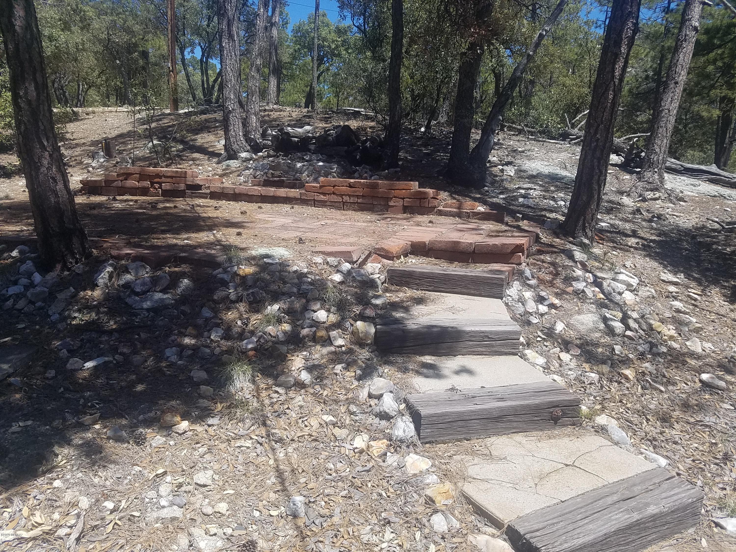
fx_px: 553
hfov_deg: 67.3
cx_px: 368
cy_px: 276
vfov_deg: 53.1
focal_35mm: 26
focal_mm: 4.2
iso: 50
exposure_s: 1/2464
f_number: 1.7
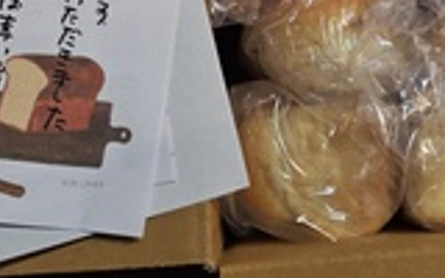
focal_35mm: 61
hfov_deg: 33.3
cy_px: -50
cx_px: 286
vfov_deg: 20.1
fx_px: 740
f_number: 1.9
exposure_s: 1/60
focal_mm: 5.56
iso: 589
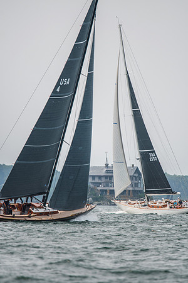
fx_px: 3525
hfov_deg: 3.1
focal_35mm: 450
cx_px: 94
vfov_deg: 4.6
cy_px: 142
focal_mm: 300
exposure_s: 1/4000
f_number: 4
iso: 200
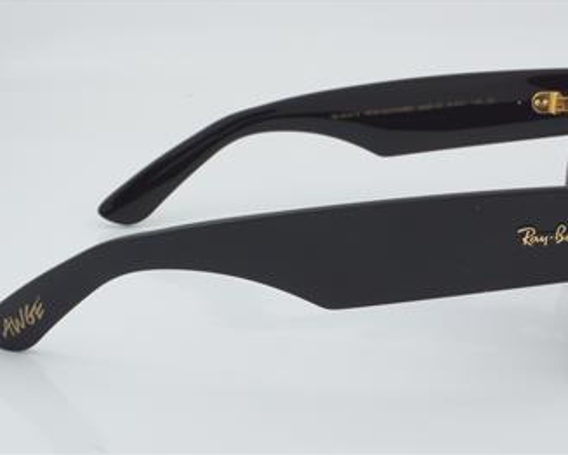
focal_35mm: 86
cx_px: 318
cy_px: 226
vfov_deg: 17.9
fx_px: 1447
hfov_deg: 22.2
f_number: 32
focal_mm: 50
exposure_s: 1/3
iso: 100
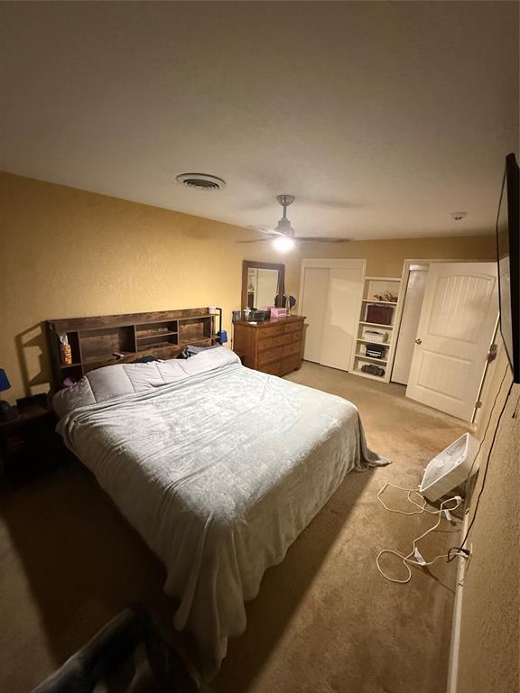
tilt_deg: -12.9
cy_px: 346
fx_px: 280
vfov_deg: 102.1
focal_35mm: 14
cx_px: 260
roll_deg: -2.9
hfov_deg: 85.7
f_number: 2.2
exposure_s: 1/60
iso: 800
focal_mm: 2.22
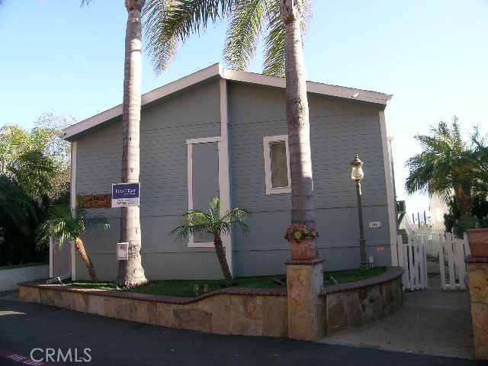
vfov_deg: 49.7
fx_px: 395
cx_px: 244
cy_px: 183
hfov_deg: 63.4
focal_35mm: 28
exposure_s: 1/134
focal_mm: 5.8
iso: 50
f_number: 4.4
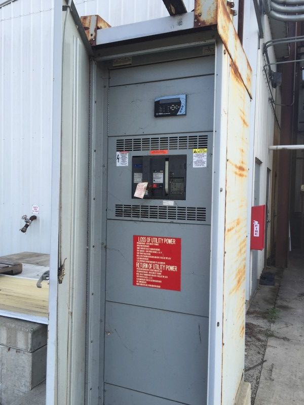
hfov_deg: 48.2
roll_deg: -1.1
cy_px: 202
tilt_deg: -0.2
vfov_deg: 61.7
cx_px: 152
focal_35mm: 29
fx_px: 340
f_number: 2.2
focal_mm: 4.15
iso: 32
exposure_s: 1/373
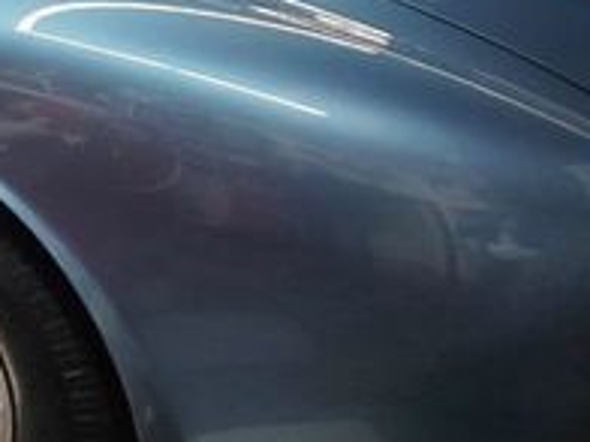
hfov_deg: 21.1
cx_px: -157
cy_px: -27
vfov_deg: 16.9
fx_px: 1449
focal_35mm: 85
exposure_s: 1/39
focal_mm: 4.3
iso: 320
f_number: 1.5
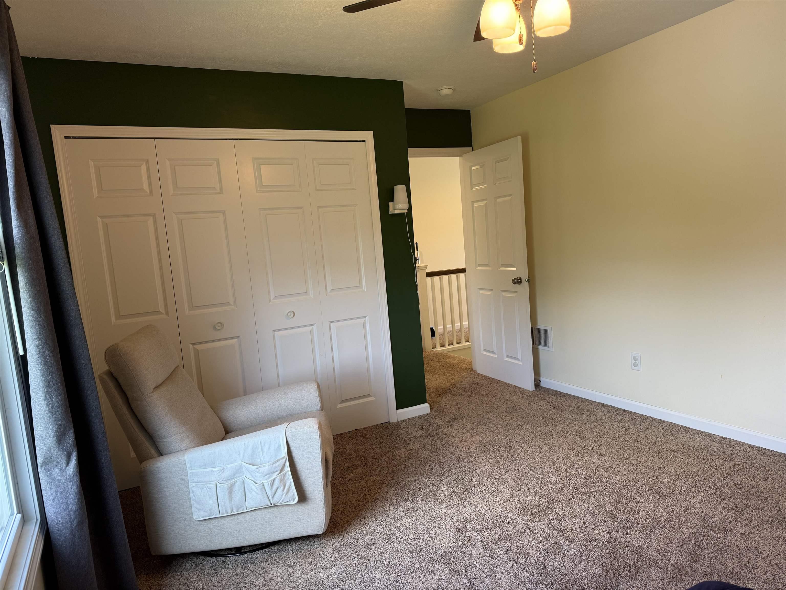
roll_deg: +4.0
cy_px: 295
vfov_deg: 56.8
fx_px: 545
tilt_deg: -6.3
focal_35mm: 24
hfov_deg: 71.6
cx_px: 393
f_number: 1.78
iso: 125
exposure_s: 1/60
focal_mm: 6.76
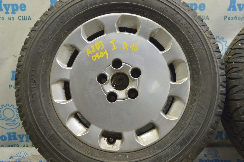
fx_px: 284
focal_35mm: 42
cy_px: 81
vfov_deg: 31.8
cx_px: 122
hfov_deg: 46.4
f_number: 5.6
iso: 400
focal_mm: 28
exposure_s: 1/20
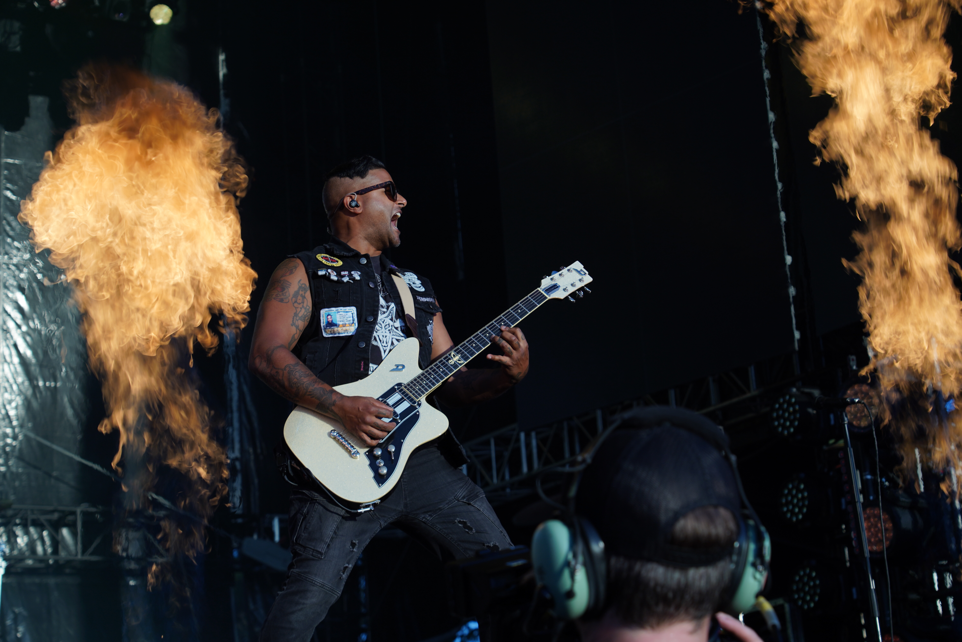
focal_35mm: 71
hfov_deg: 28.5
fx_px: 1897
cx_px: 481
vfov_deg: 19.2
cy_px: 321
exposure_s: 1/400
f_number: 6.3
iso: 100
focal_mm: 71
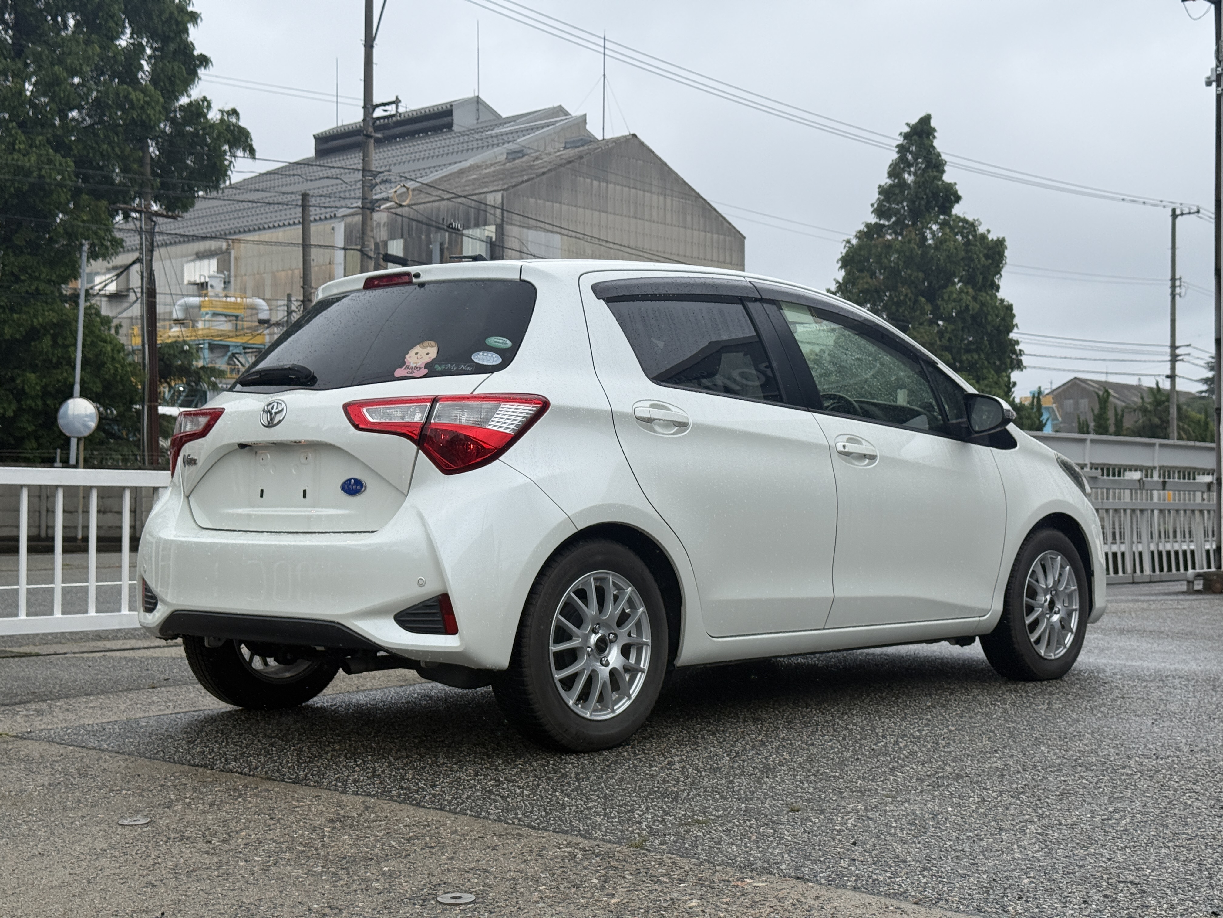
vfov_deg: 30.3
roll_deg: +0.2
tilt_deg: +0.9
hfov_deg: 39.7
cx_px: 612
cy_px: 459
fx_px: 1696
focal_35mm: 48
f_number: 1.78
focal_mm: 6.76
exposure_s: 1/2976
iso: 64
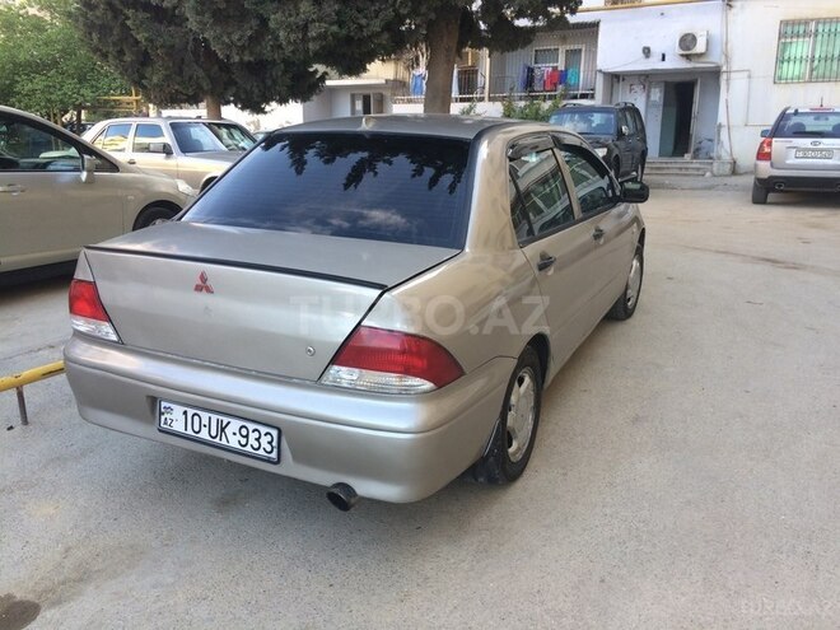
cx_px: 420
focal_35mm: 29
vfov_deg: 48.2
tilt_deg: -13.4
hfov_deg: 61.7
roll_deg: +0.8
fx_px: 704
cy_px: 315
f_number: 2.2
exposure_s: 1/100
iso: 32
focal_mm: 4.15
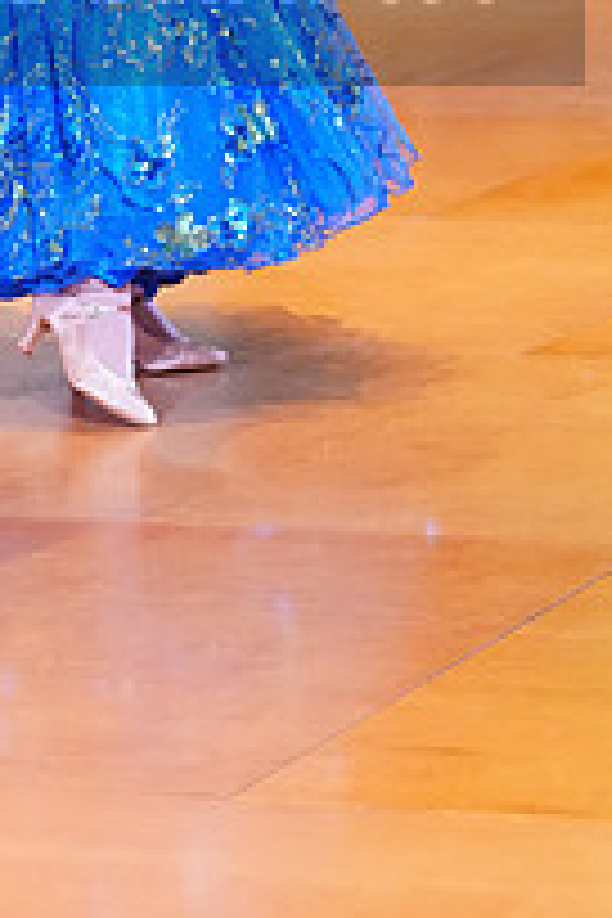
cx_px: -34
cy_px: -63
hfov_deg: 5.7
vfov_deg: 8.4
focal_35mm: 242
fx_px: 6171
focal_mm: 85
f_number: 2.8
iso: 5000
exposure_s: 1/400
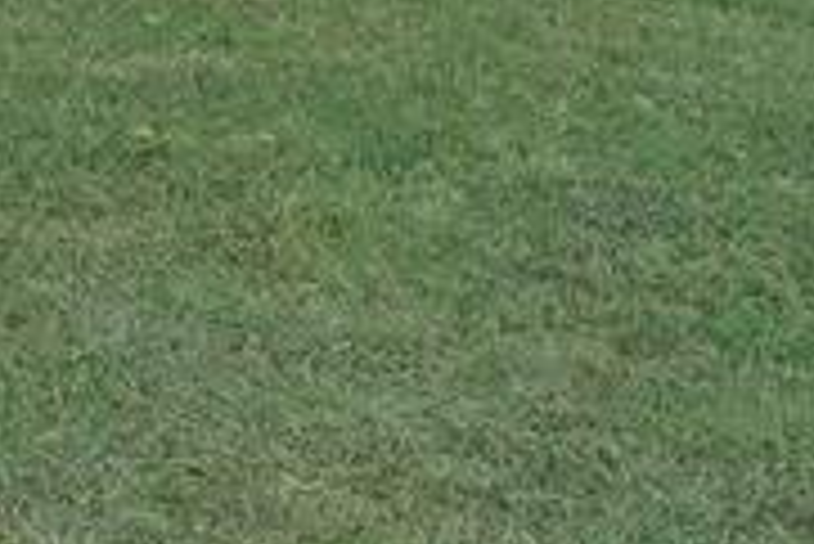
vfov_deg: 9.0
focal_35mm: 136
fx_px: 3077
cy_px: -812
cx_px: -1016
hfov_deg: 12.5
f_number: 9
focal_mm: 24
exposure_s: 1/200
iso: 640
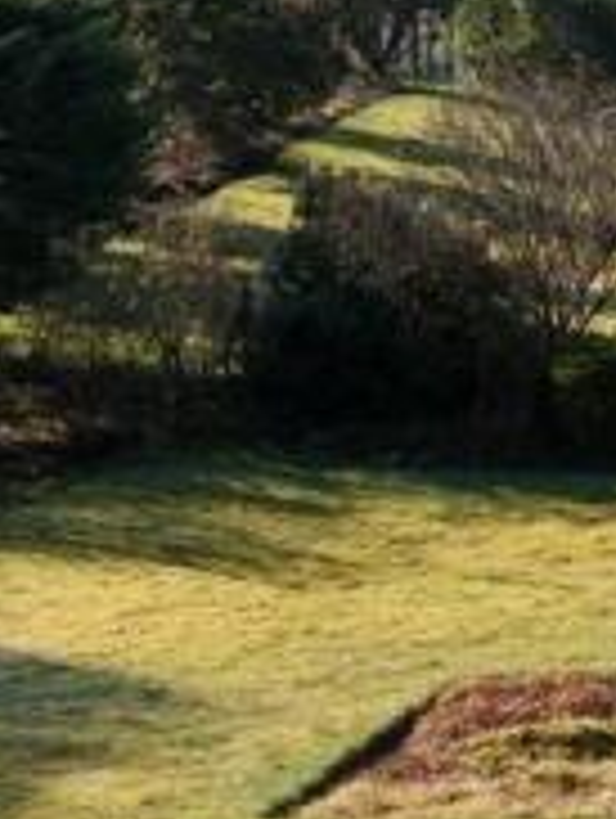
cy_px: -11
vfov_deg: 12.6
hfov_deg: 9.0
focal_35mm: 155
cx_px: 1248
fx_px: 3669
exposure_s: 1/125
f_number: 7.1
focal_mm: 30
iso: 100
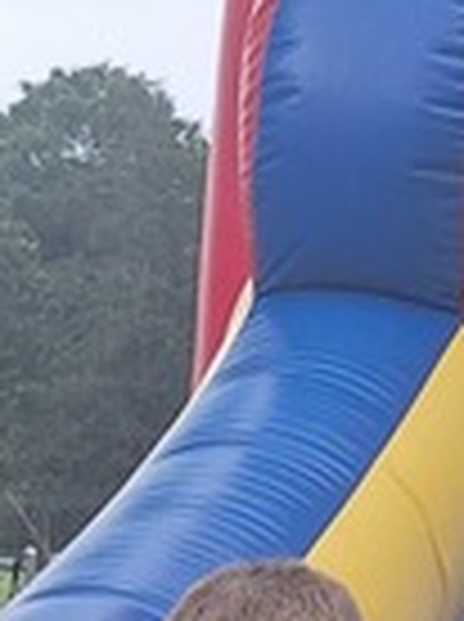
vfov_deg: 10.2
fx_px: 3066
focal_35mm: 171
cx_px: 306
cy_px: 1431
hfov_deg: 8.7
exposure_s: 1/345
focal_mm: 5.54
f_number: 1.8
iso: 40
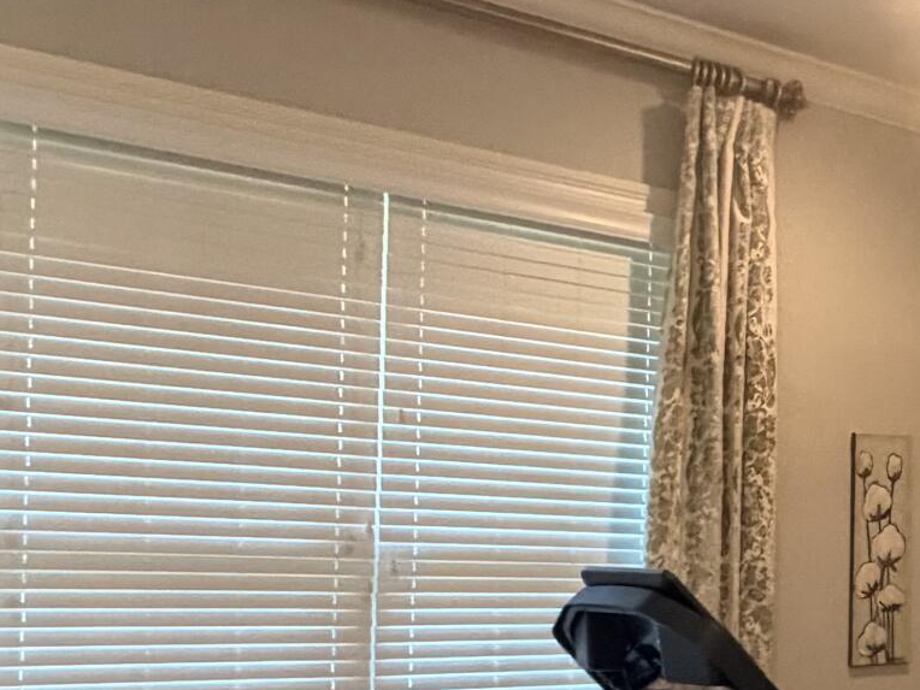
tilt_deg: -1.3
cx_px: 898
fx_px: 1462
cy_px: 588
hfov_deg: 32.4
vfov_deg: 25.9
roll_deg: -1.6
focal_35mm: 55
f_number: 2.2
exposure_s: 1/60
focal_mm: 2.22
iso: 640
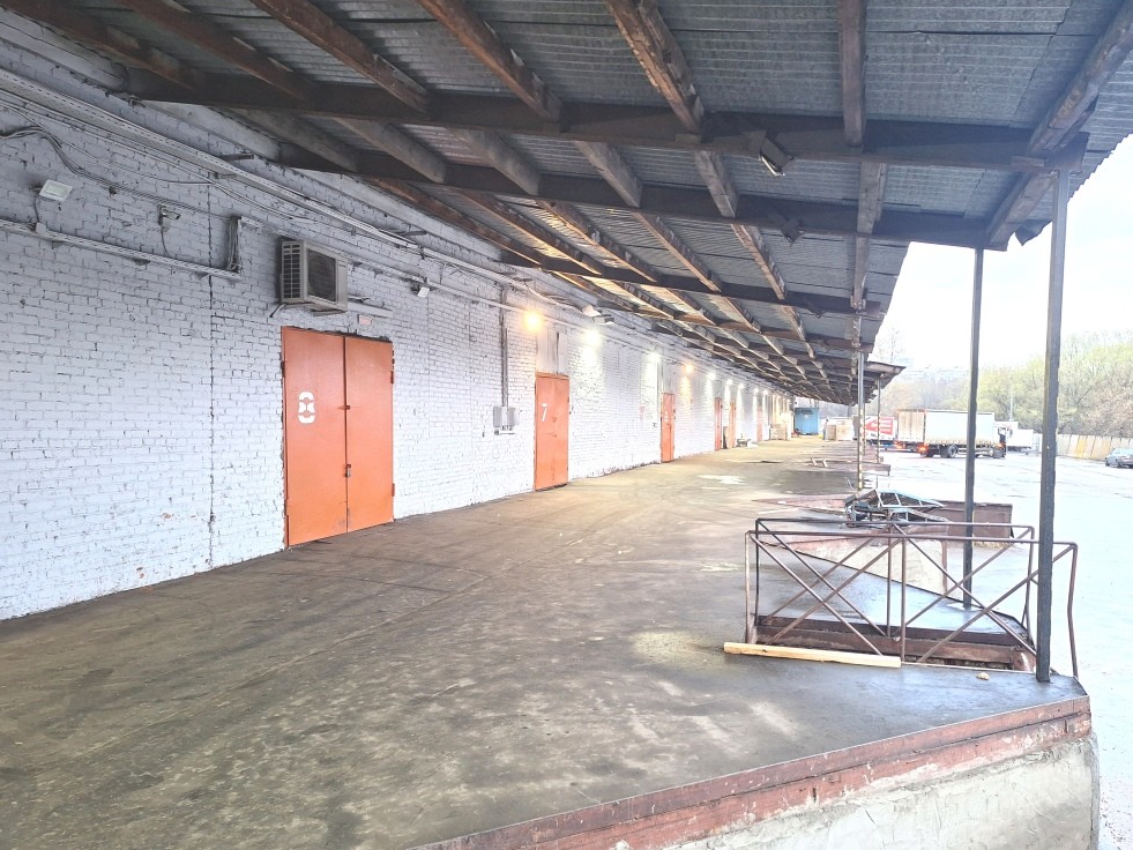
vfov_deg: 56.8
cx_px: 583
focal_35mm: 24
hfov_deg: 71.6
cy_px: 440
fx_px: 786
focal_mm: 5.54
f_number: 1.8
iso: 250
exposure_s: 1/25
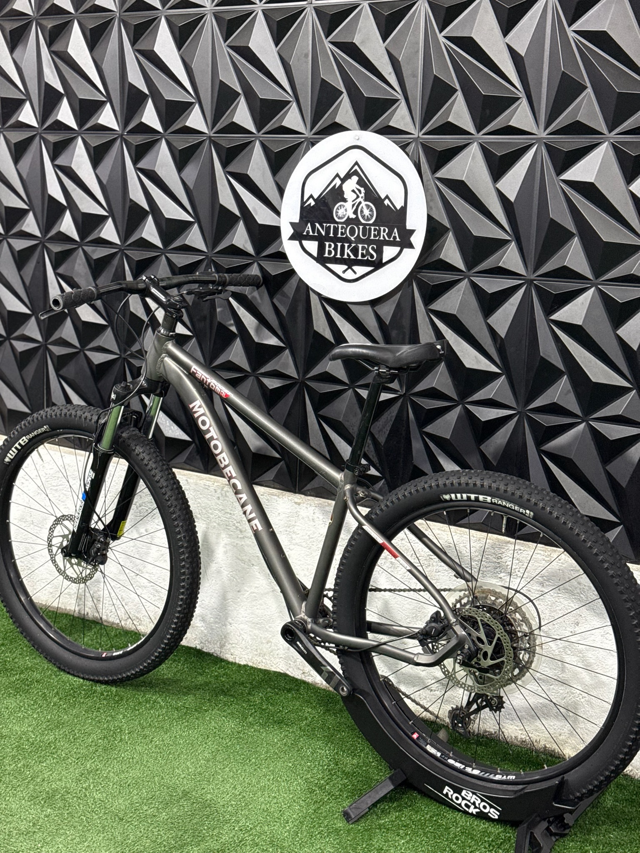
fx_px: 1183
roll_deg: -2.9
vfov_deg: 39.7
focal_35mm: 48
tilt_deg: -11.2
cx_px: 320
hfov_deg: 30.3
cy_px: 426
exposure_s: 1/60
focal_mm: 6.76
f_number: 1.78
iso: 200
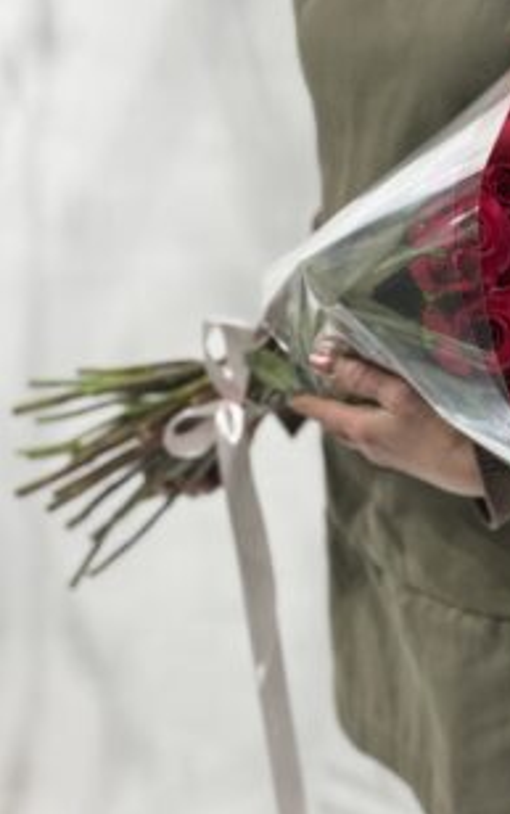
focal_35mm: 66
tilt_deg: -19.3
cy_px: 354
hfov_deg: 19.6
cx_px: 394
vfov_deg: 31.0
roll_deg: +4.7
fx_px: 1465
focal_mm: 6.76
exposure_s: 1/50
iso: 50
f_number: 1.78
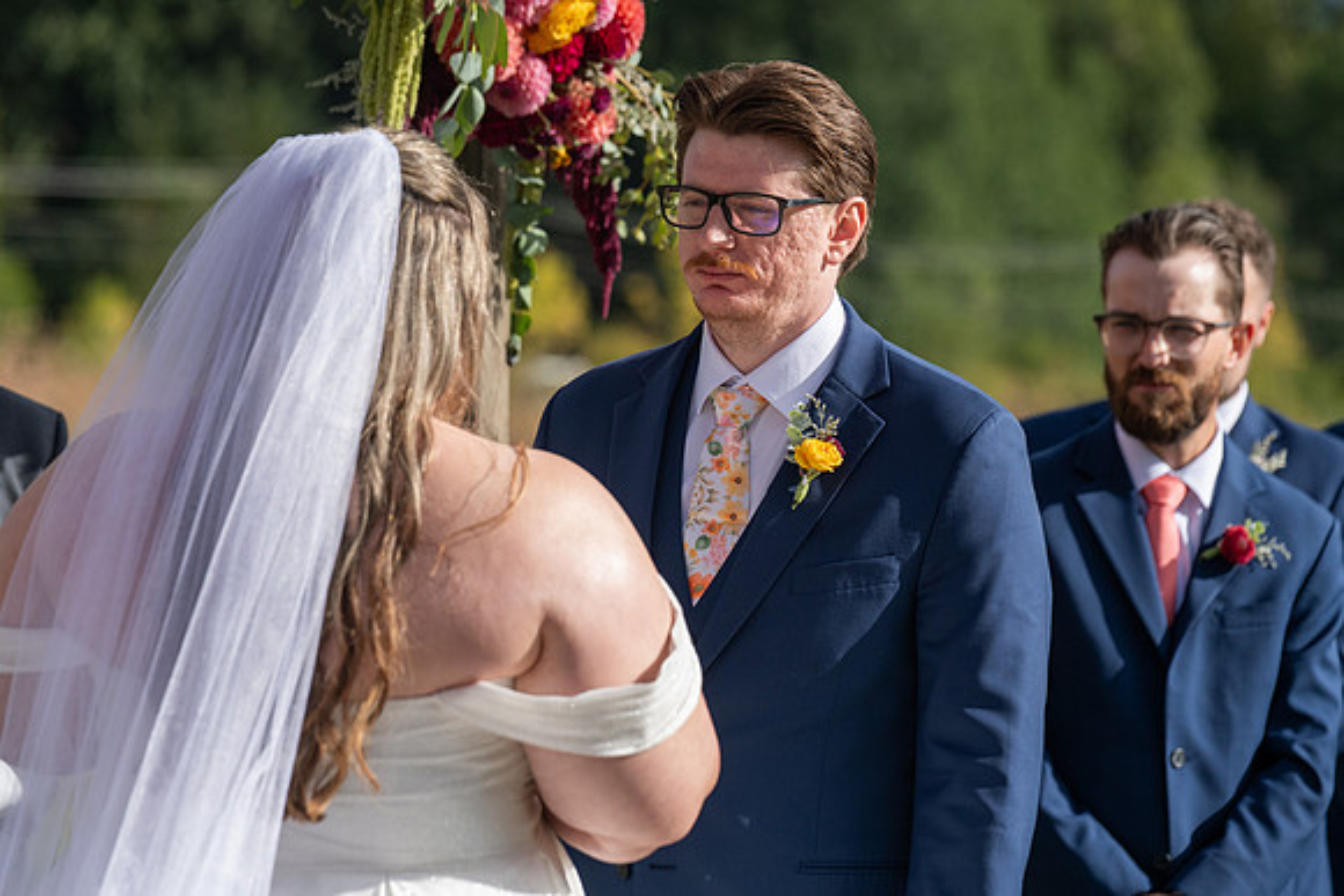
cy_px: 407
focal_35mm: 164
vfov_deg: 8.4
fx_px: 6120
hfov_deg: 12.5
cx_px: 610
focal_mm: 150
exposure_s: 1/4000
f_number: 4.5
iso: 400
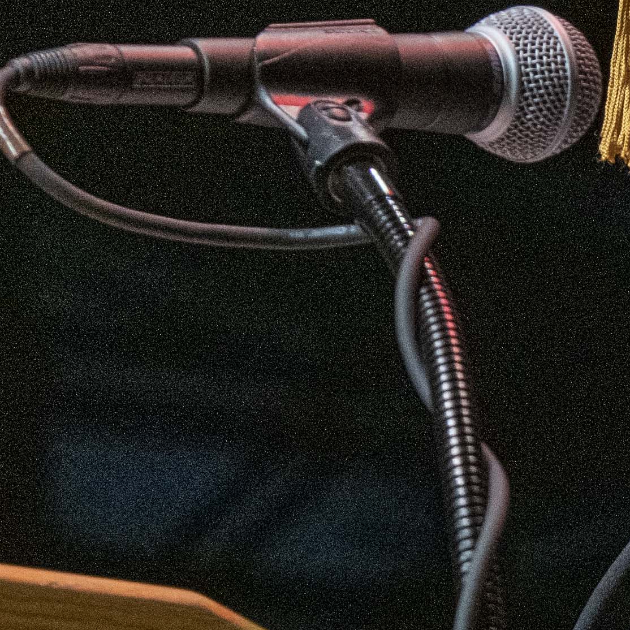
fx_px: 16864
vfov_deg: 2.1
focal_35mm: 819
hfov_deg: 2.1
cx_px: 2090
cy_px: 379
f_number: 8
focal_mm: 130
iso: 2500
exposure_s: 1/500
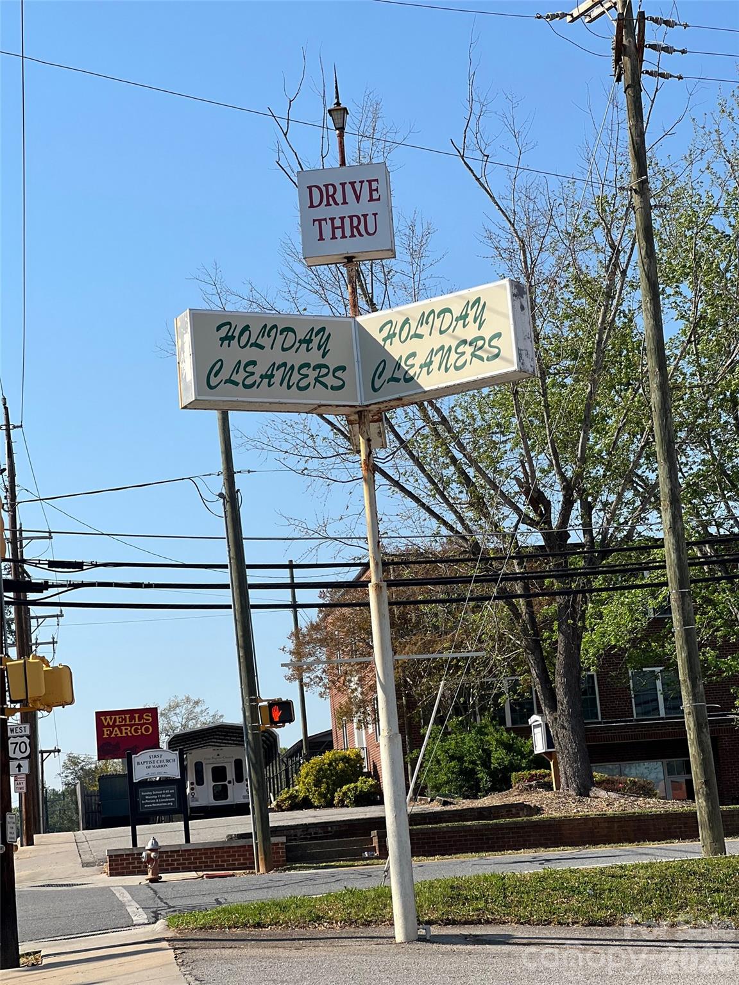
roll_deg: +6.1
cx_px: 370
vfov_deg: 25.3
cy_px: 492
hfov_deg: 19.1
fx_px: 2192
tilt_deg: +12.5
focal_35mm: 77
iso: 32
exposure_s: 1/786
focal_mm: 9
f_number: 2.8
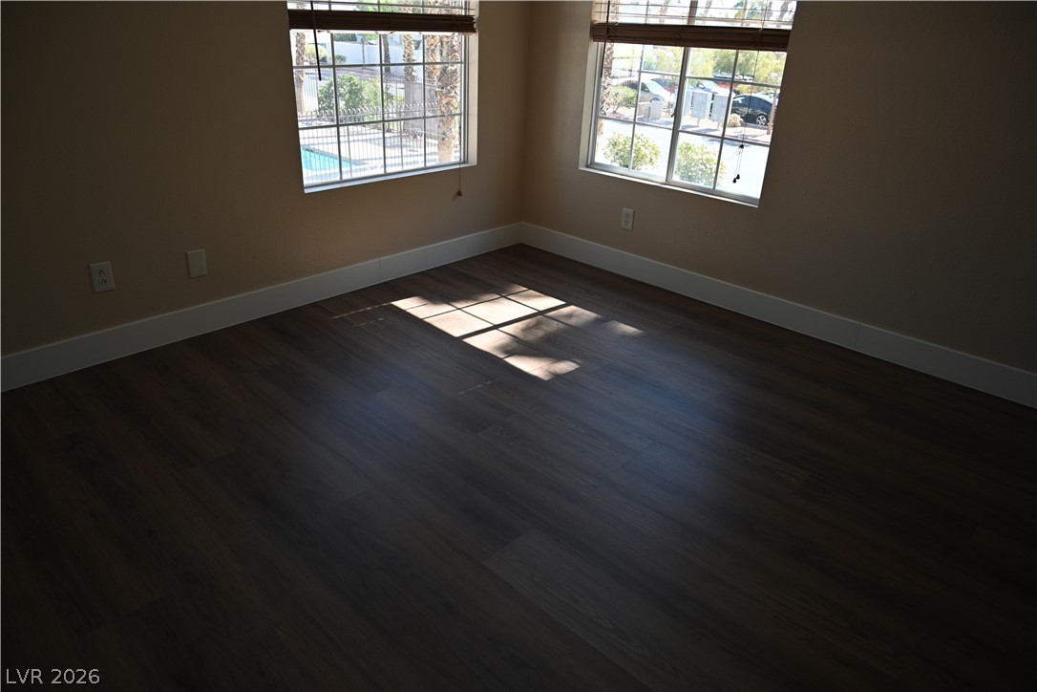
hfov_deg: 73.7
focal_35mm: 24
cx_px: 518
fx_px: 691
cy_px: 346
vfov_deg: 53.1
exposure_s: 1/250
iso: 200
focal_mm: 24
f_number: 4.5
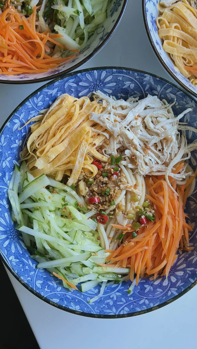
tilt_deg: -80.4
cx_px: 107
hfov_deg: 22.6
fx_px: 492
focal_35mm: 53
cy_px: 175
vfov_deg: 39.2
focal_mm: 6.76
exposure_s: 1/75
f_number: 1.78
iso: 100
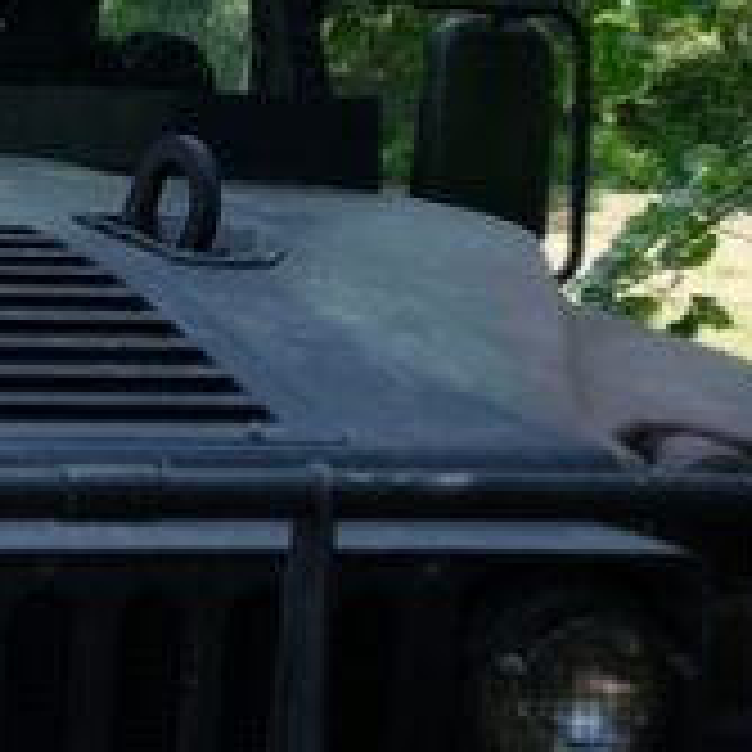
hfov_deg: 9.3
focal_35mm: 180
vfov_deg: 9.6
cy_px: -153
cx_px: -612
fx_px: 4424
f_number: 8
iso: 400
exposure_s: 1/160
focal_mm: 34
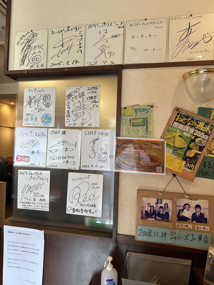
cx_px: 107
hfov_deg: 56.8
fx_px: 198
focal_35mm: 24
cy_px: 142
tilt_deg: +1.1
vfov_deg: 71.6
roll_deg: -2.1
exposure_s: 1/120
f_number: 1.78
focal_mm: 6.86
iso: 100
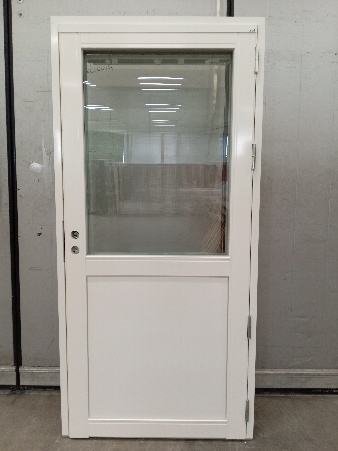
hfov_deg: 51.4
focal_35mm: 27
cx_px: 169
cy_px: 226
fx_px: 352
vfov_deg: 65.3
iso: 776
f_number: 1.8
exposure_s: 1/25
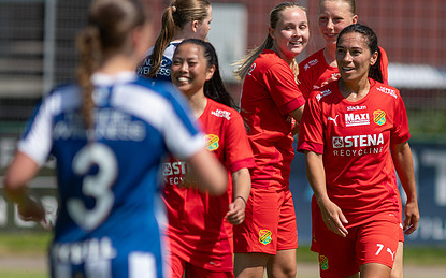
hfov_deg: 3.3
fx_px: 7788
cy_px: 157
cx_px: 300
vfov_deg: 2.0
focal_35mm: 641
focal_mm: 300
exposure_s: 1/2000
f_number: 3.2
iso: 100
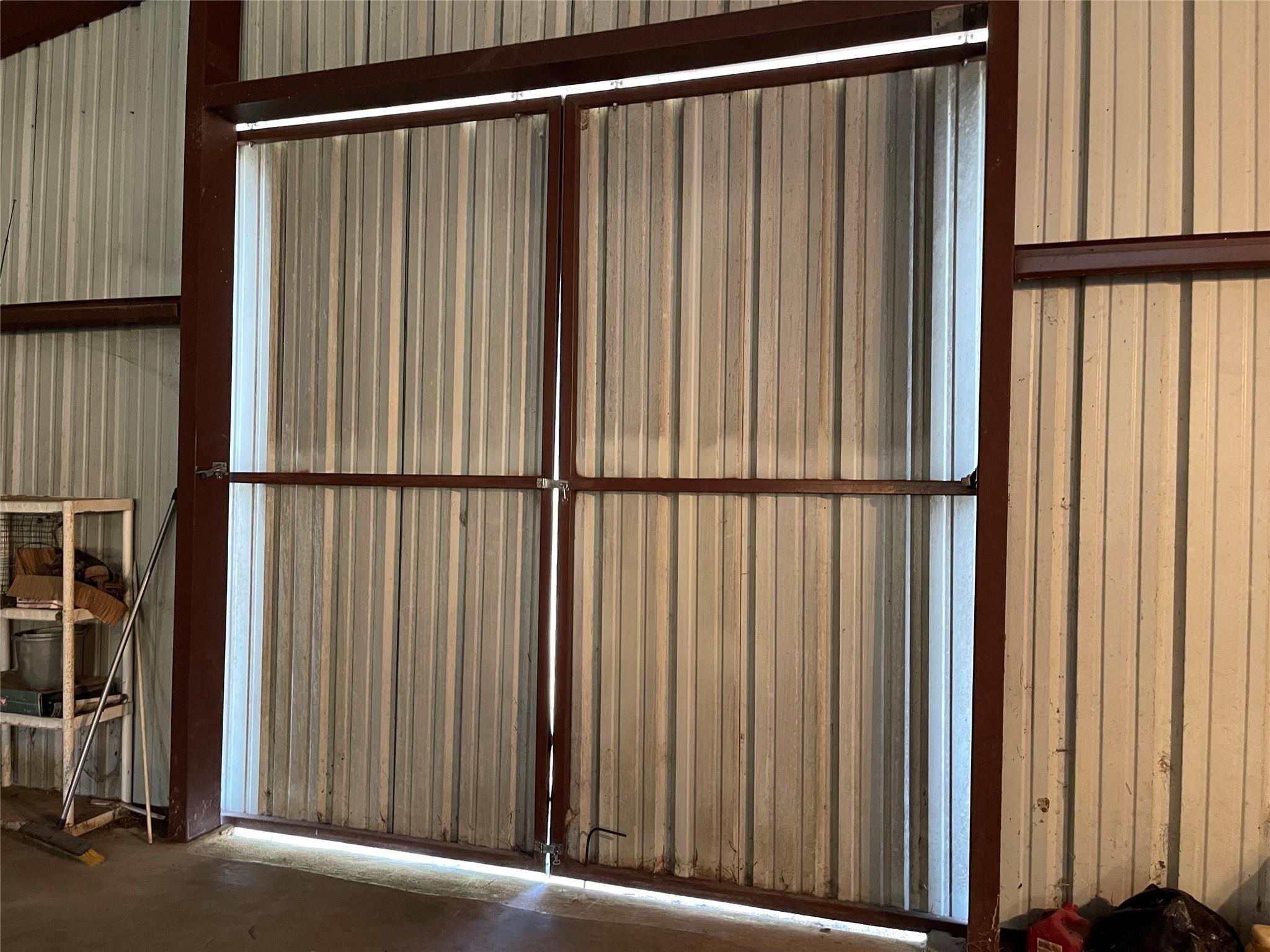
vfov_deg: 54.9
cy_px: 476
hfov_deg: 69.4
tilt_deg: +0.2
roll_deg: -0.8
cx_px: 635
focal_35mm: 25
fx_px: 917
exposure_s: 1/60
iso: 400
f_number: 1.6
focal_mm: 5.1
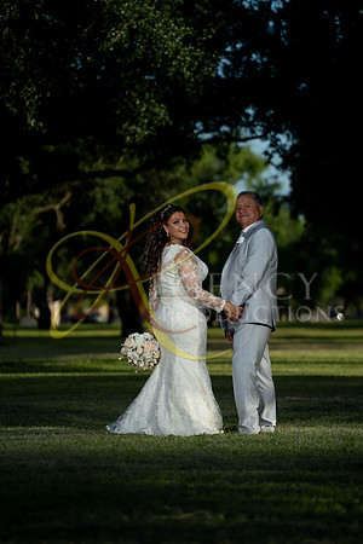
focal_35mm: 150
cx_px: 182
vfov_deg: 13.7
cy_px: 272
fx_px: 2269
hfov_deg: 9.1
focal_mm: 150
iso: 320
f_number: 2.8
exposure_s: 1/4000
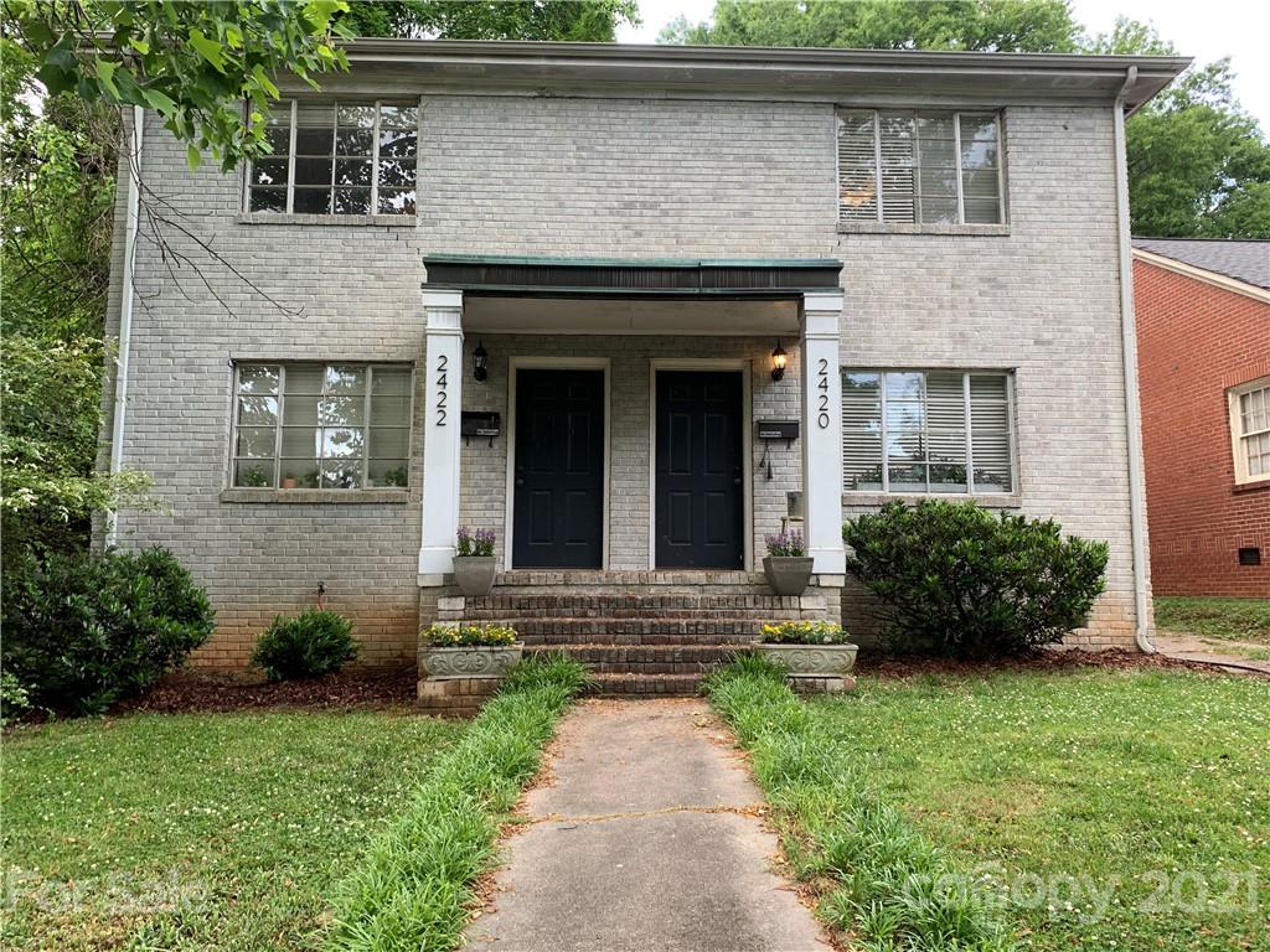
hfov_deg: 67.3
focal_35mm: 26
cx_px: 635
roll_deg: +0.1
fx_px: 954
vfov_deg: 53.1
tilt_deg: +6.8
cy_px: 476
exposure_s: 1/122
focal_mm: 4.25
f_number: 1.8
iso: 40
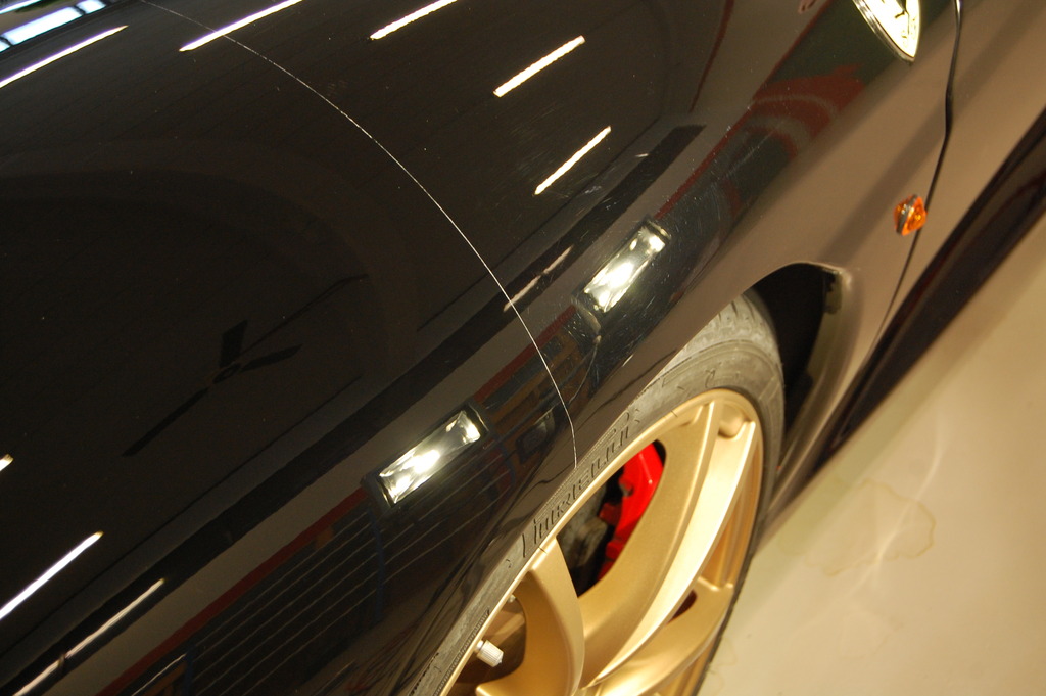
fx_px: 1742
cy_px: 348
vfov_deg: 22.6
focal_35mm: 60
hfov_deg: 33.4
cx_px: 523
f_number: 5
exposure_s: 1/25
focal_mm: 40
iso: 800
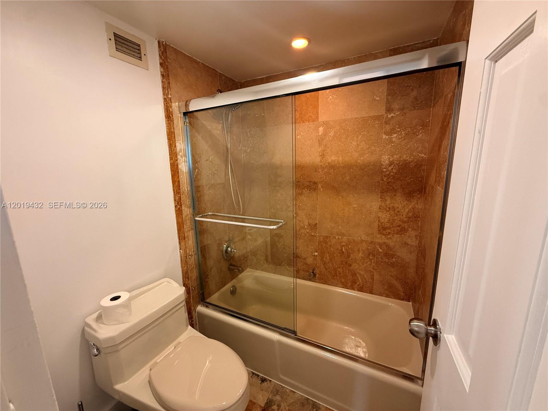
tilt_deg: -11.3
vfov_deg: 85.7
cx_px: 274
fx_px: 222
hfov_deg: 102.1
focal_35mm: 14
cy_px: 206
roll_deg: +1.4
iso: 400
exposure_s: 1/60
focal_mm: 2.22
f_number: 2.2
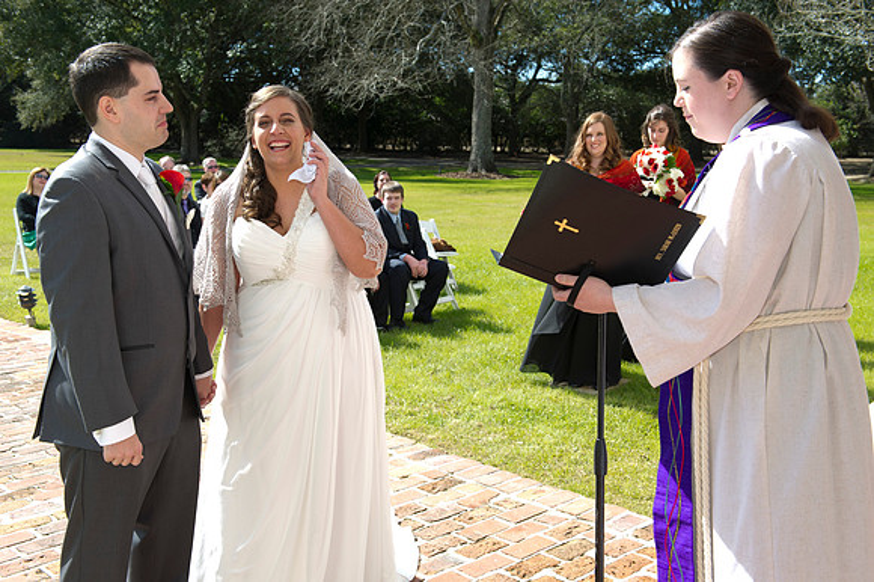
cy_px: 291
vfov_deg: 31.9
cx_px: 437
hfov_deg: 46.4
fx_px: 1019
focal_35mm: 42
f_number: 7.1
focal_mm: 42
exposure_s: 1/125
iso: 100
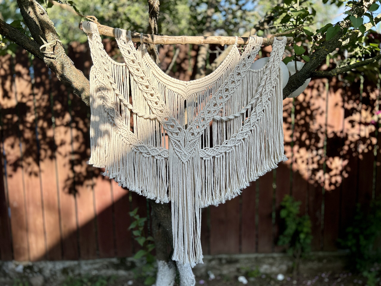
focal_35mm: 26
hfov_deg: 67.3
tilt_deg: -6.1
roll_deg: +1.8
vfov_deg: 53.1
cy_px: 143
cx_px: 190
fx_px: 286
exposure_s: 1/1135
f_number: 1.5
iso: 50
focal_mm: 5.7
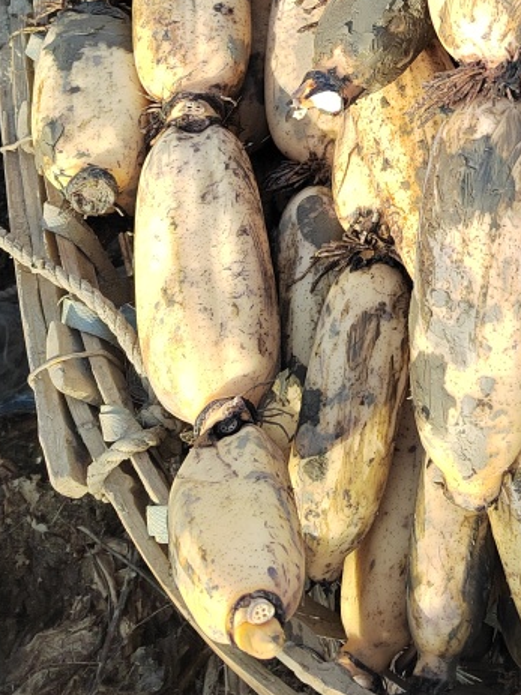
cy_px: 10
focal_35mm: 53
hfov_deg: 25.3
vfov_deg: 33.3
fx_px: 1064
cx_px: 593
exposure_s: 1/744
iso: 350
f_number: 1.9
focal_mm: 5.52
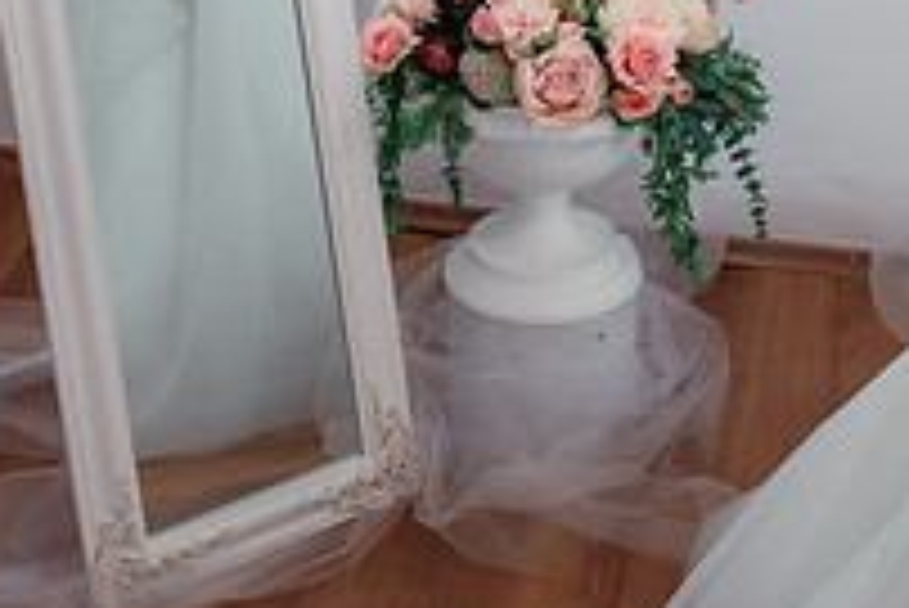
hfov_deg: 19.1
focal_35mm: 107
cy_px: -305
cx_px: 506
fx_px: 2704
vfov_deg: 12.2
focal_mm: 30
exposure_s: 1/250
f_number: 2.8
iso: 1600
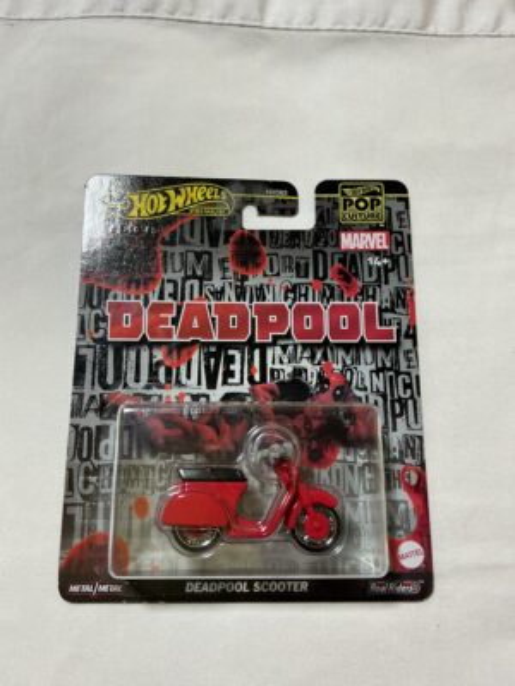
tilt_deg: -53.2
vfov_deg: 61.7
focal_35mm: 29
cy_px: 343
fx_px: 575
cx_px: 258
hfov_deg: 48.2
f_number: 1.8
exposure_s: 1/60
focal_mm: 3
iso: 100
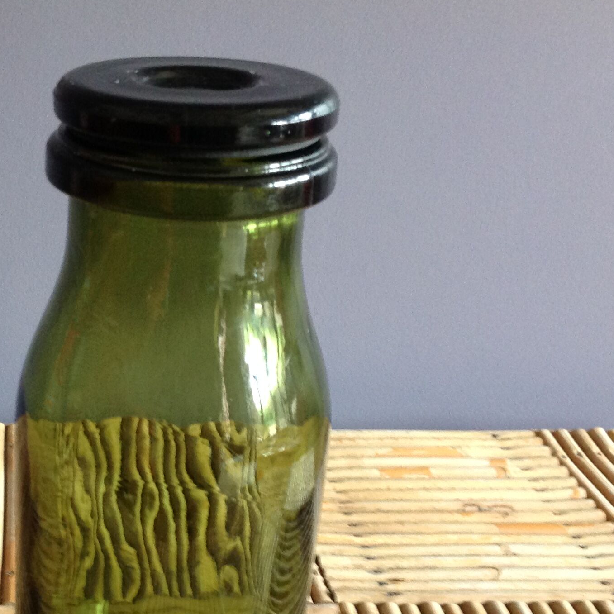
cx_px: 112
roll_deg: -2.0
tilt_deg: -26.1
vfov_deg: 28.8
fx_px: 1184
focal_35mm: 59
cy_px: 428
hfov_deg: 28.4
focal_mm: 4.28
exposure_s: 1/15
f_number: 2.4
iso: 200
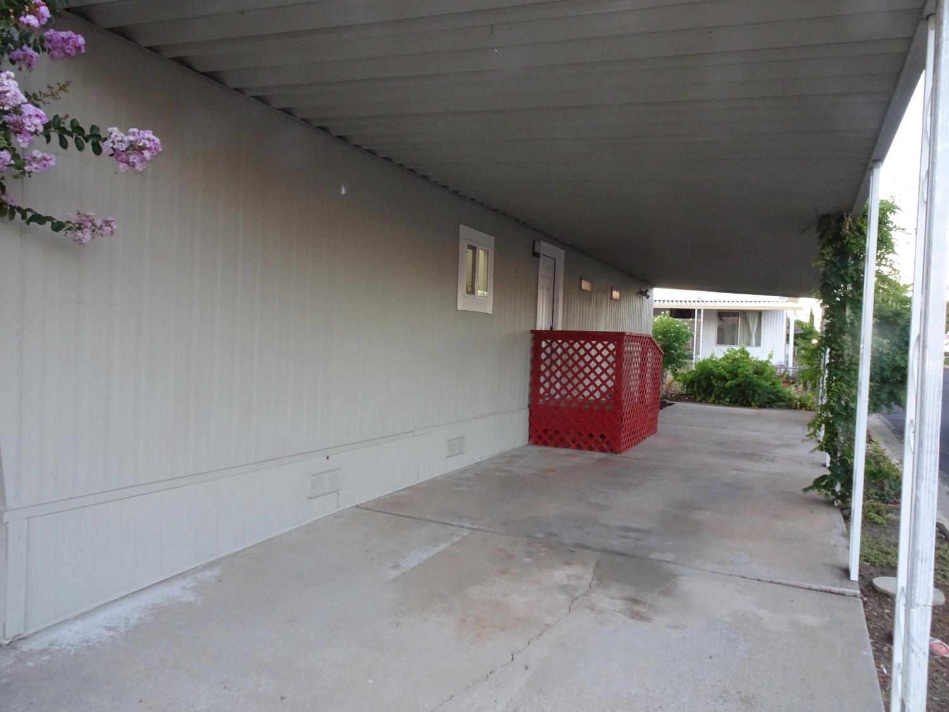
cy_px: 356
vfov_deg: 56.8
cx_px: 474
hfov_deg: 71.6
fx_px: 658
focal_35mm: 24
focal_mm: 4.1
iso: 400
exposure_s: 1/30
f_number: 3.5
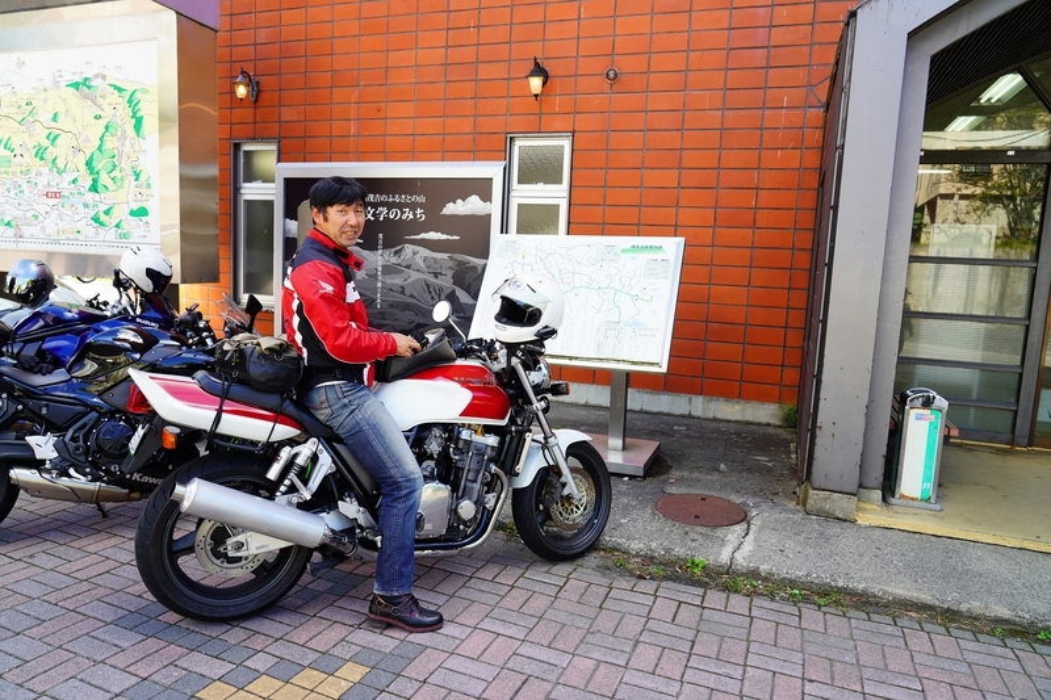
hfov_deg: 73.8
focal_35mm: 24
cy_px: 350
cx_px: 526
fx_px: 700
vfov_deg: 53.1
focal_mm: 24
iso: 100
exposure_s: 1/40
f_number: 4.5
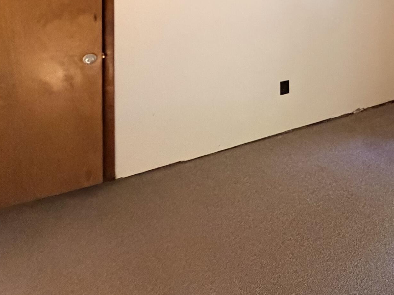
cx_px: 464
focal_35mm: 34
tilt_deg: -2.6
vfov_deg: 36.2
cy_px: -20
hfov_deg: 39.9
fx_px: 387
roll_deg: -0.5
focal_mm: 2.22
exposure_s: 1/60
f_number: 2.2
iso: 800
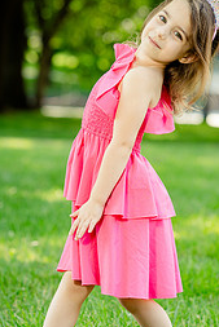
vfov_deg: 13.6
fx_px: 1376
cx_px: 139
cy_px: 221
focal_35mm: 151
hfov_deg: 9.1
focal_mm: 85
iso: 125
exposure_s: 1/200
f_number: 2.8
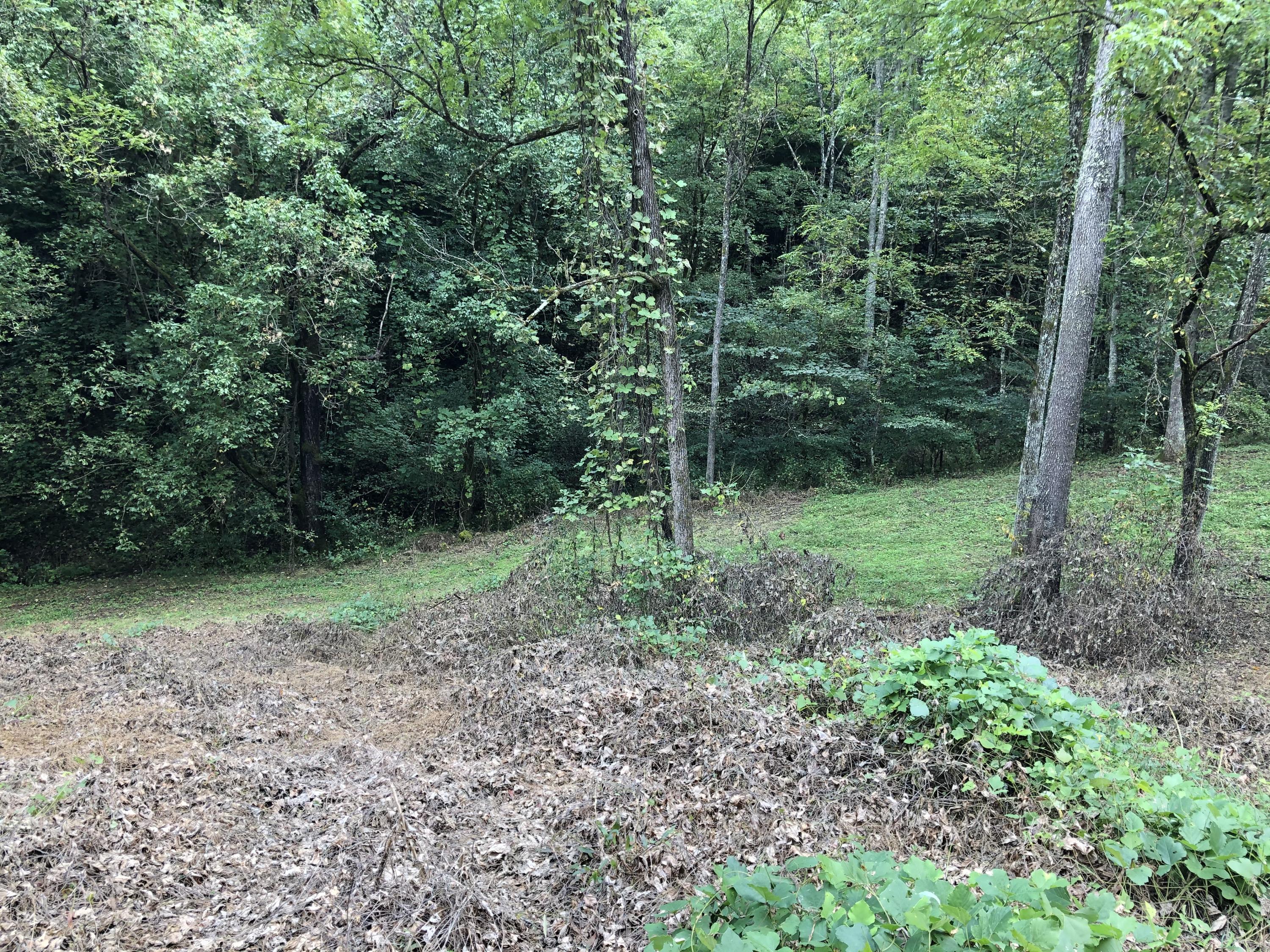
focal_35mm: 28
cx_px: 635
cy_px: 476
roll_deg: -1.3
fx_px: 1027
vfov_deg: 49.7
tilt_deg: -9.7
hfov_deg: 63.4
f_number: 1.8
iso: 40
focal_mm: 4
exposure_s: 1/120
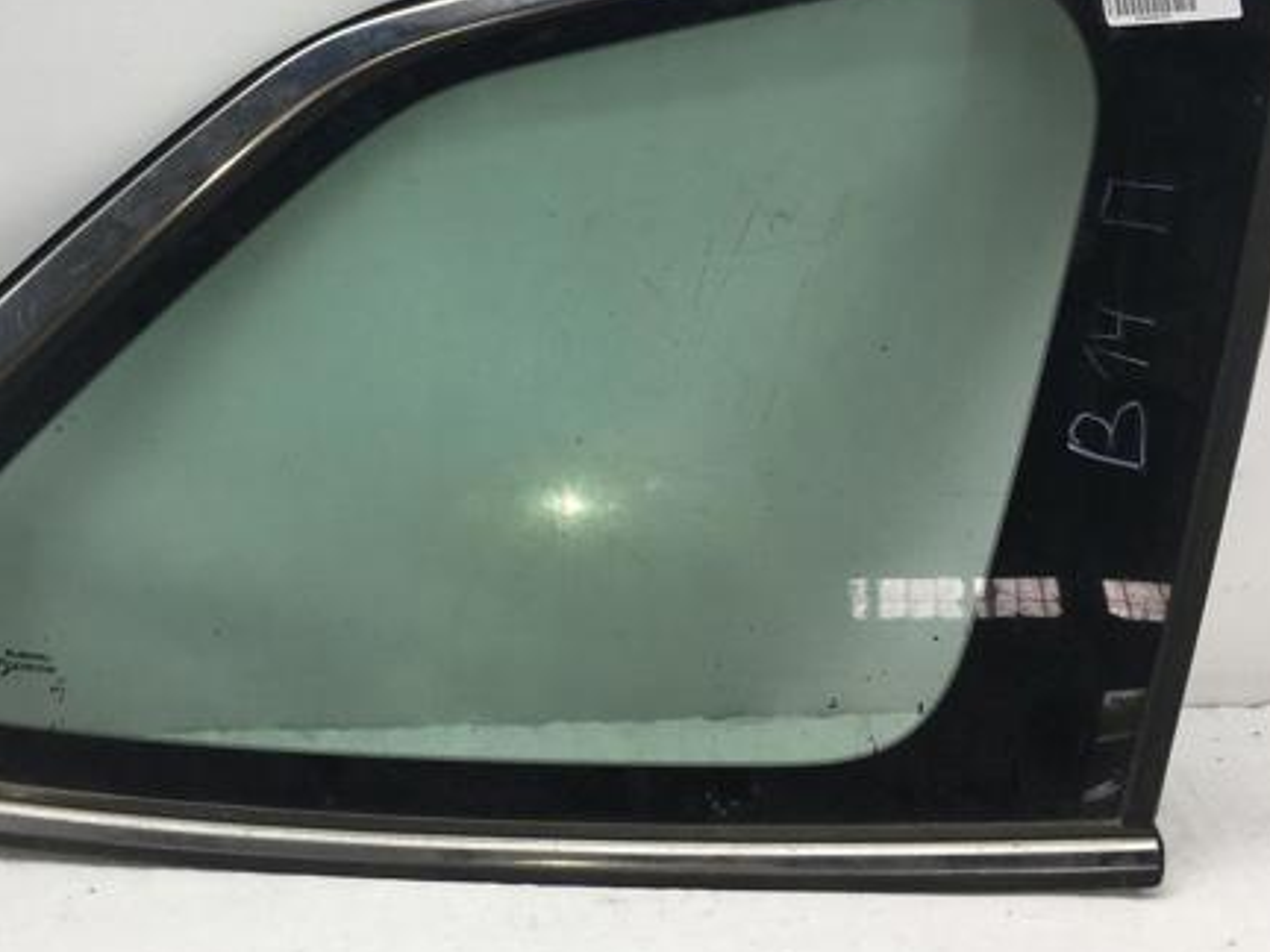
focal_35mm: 43
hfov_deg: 43.5
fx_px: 1578
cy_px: 288
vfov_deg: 33.2
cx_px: 467
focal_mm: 4.15
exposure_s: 1/219
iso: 25
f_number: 2.2
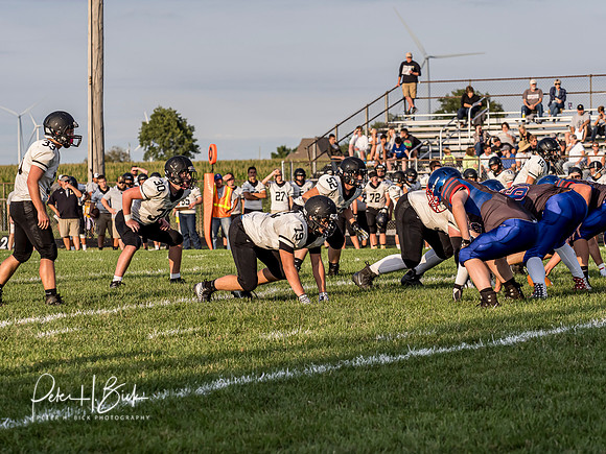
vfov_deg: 8.7
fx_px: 2976
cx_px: 303
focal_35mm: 170
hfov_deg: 11.6
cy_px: 227
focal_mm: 85
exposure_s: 1/2000
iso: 500
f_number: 4.5
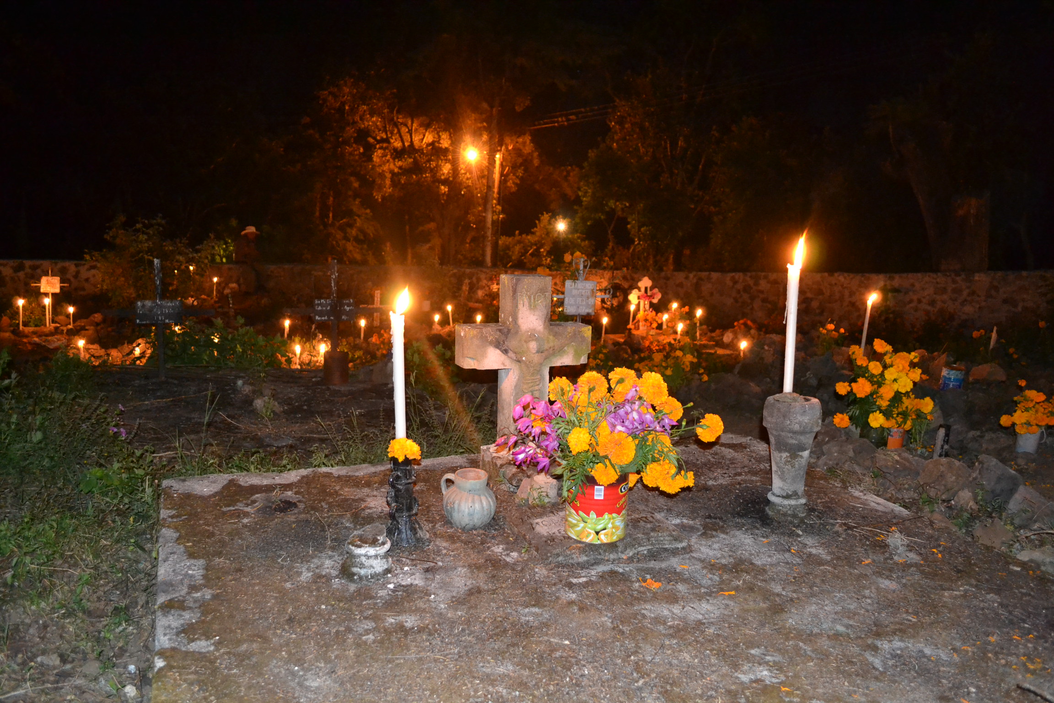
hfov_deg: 67.4
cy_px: 352
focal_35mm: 27
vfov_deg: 47.9
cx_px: 527
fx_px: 790
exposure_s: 1/10
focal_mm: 18
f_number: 3.5
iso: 3200
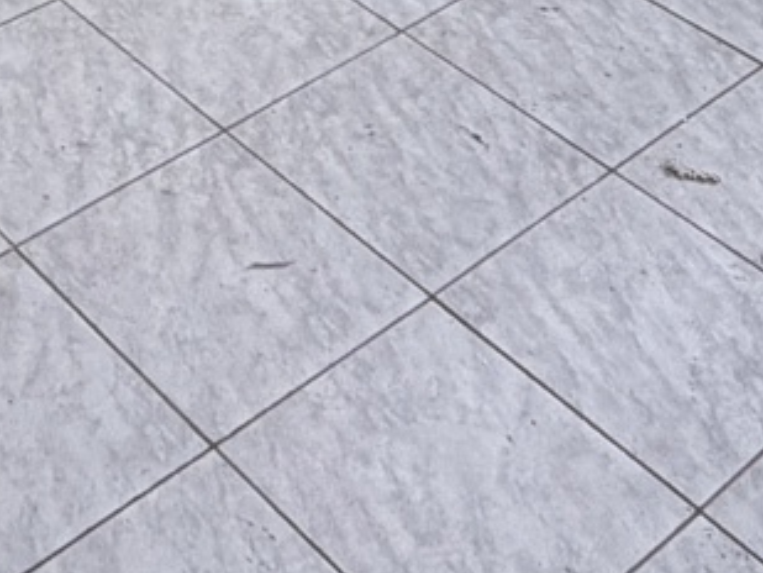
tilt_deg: -1.7
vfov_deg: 11.2
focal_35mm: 87
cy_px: -1114
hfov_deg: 21.7
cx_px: 2
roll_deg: -0.6
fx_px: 1918
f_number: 2.2
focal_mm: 2.22
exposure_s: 1/121
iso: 100
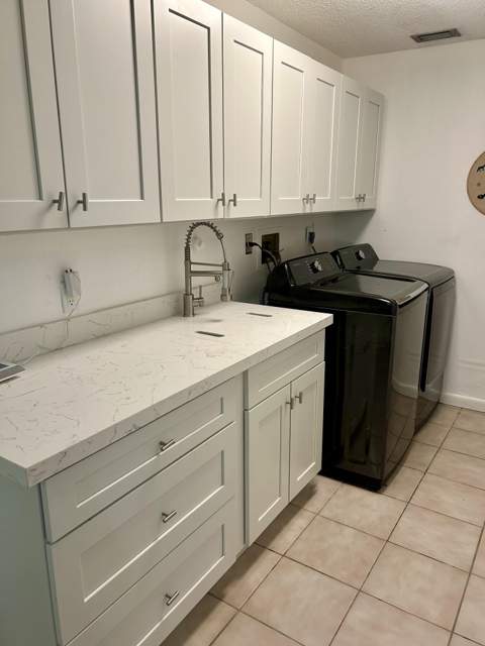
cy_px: 323
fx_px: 486
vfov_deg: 67.3
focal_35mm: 26
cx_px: 242
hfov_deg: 53.1
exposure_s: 1/120
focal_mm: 5.7
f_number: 1.5
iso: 125
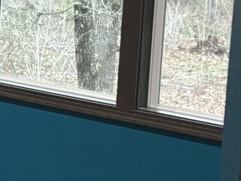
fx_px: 1114
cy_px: 8
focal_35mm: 160
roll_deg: -0.7
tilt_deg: -7.4
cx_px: -438
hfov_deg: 9.9
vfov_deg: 9.2
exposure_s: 1/60
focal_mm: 5.96
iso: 250
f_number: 1.6
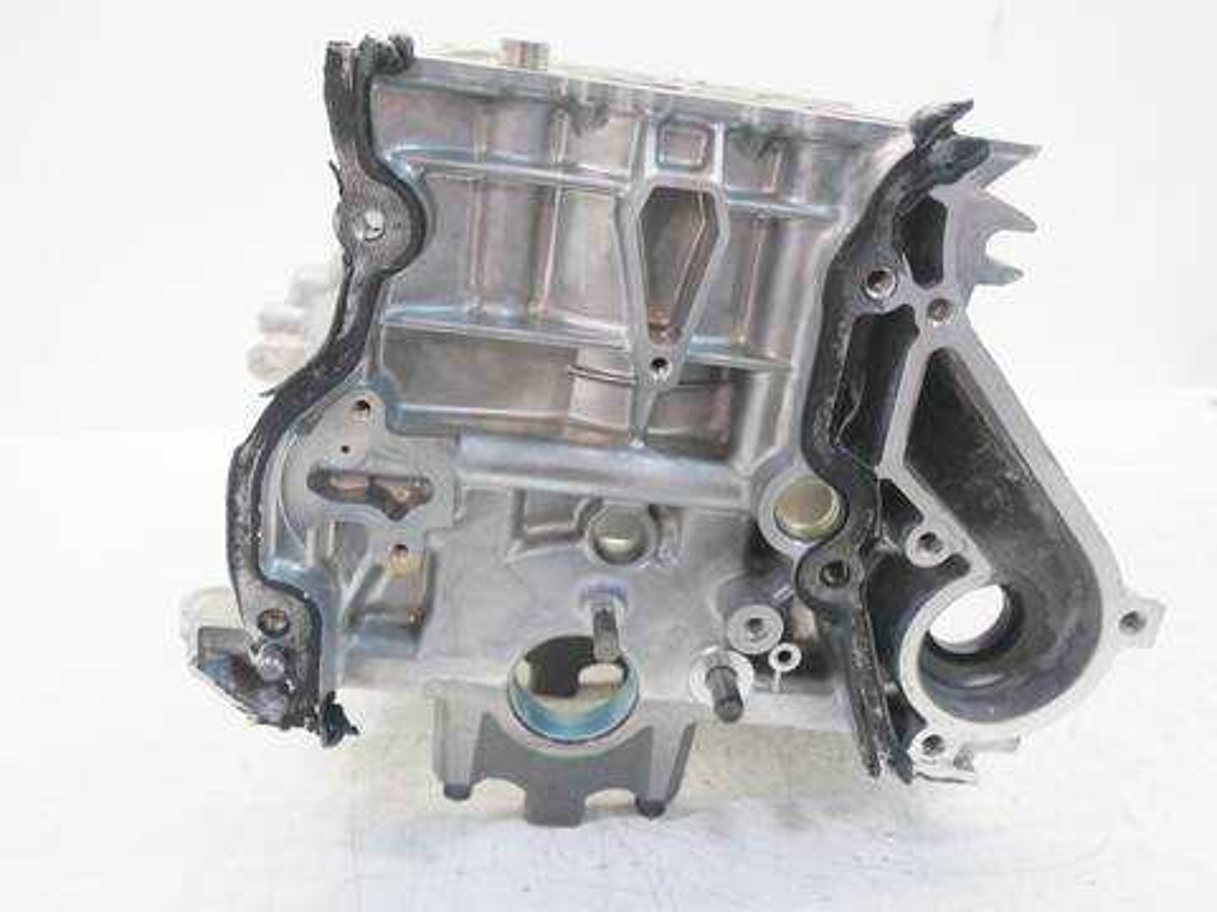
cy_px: 456
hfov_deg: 60.0
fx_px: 1055
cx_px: 608
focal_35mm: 30
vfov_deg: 46.8
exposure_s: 1/60
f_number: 3.8
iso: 400
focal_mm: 15
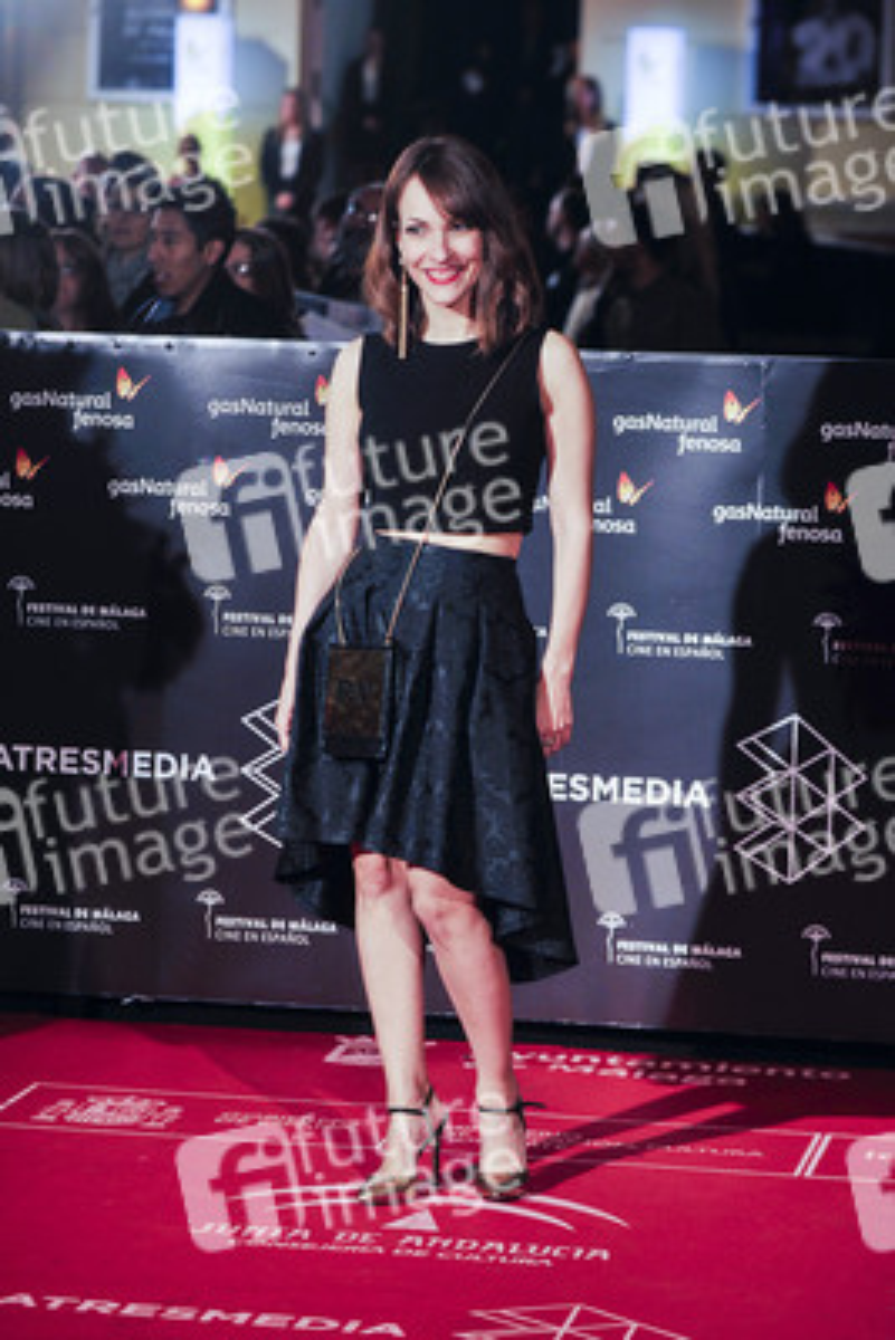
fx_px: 3800
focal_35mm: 102
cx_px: 448
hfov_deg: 13.4
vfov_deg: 20.0
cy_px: 670
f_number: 3.2
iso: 800
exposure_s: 1/320
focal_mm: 102
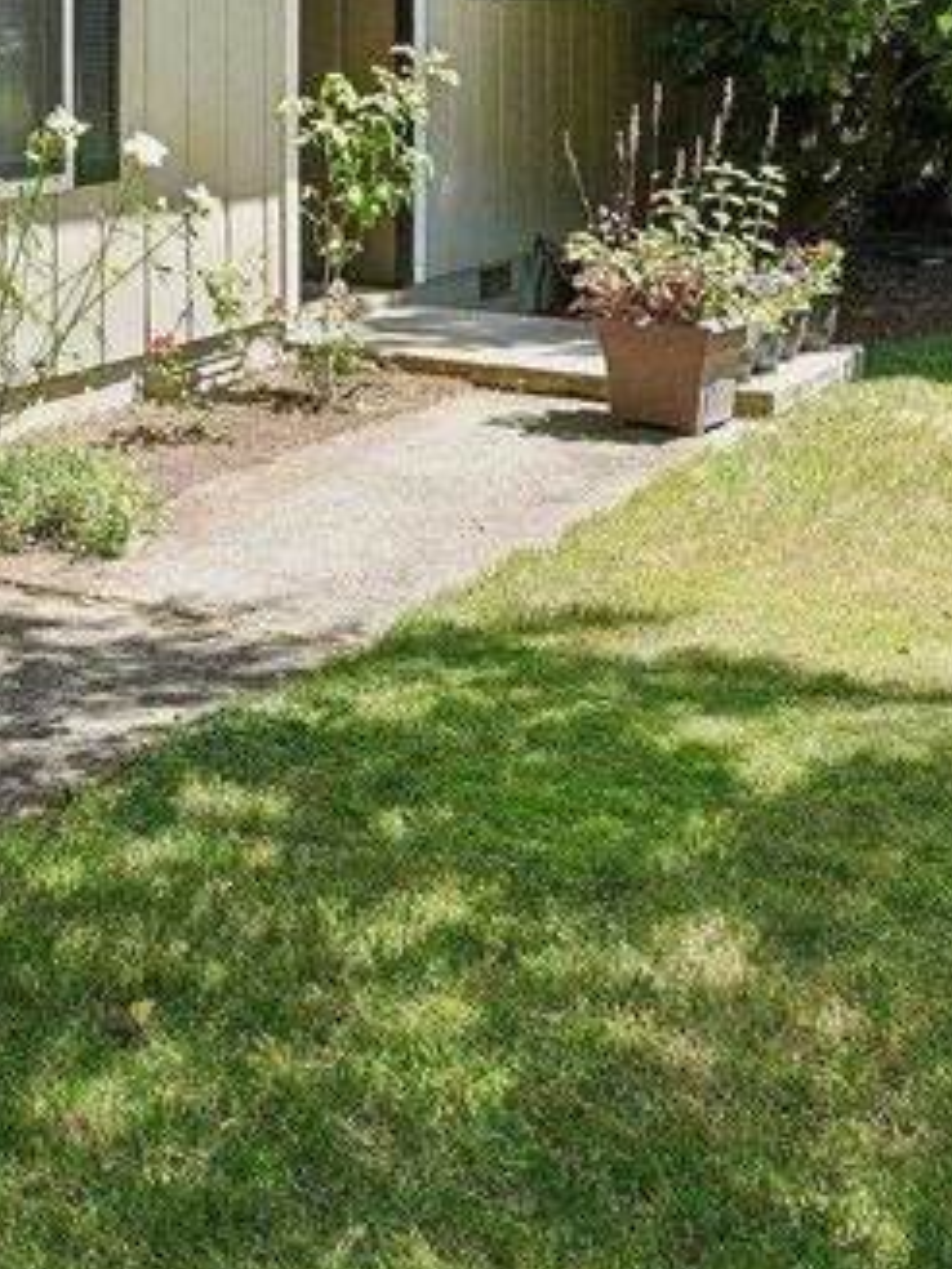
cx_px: -163
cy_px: -10
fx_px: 2200
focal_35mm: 60
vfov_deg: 29.9
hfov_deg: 22.6
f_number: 8
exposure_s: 1/160
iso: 400
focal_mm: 16
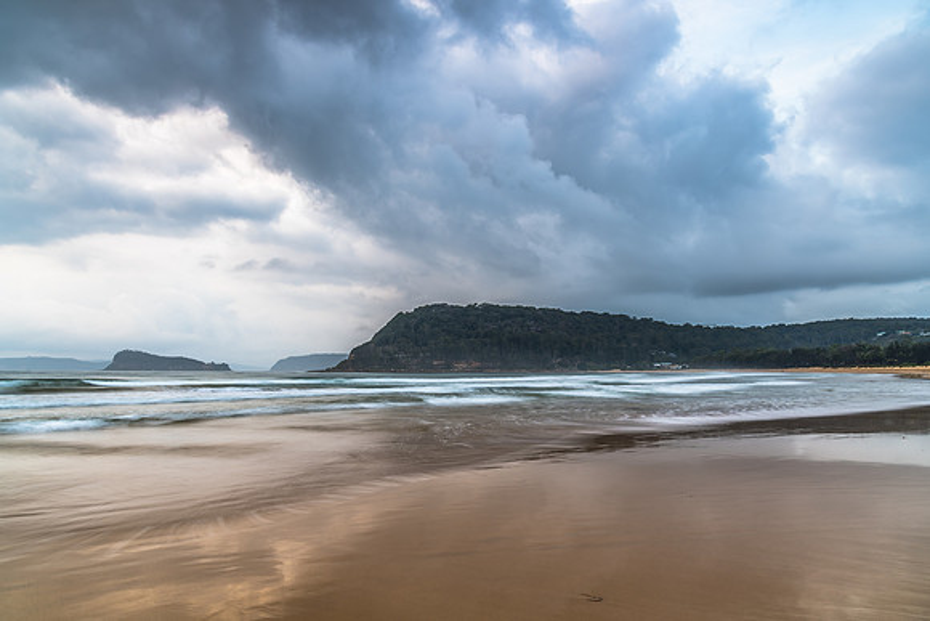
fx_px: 628
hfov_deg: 73.0
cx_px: 465
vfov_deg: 52.6
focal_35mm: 24
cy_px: 310
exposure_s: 1.6
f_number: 10
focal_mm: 24
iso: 31
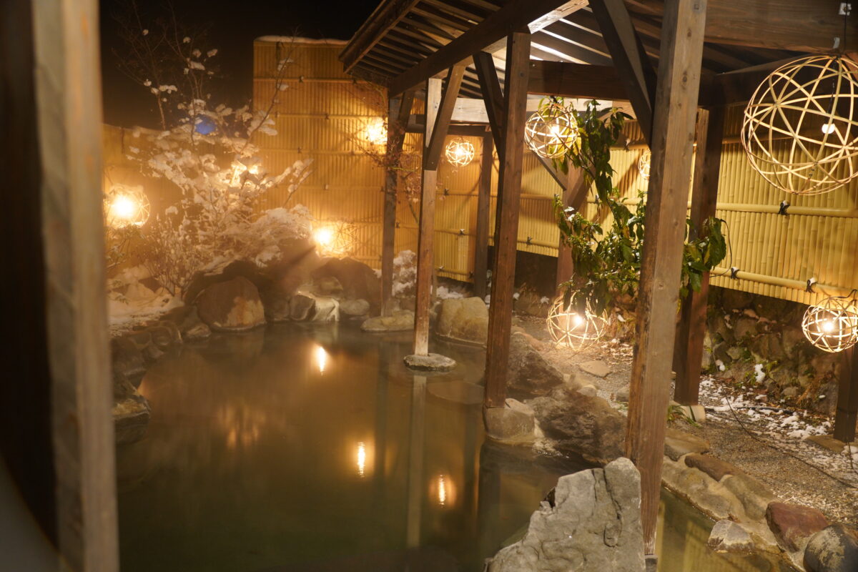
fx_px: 763
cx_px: 429
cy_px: 286
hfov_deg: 58.7
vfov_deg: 41.1
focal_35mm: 32
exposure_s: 5
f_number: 4
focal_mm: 32
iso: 1600
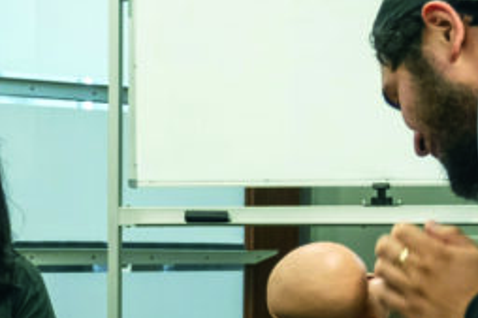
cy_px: 385
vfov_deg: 11.1
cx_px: 43
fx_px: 1606
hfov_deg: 16.7
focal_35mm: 121
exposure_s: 1/100
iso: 1250
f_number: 3.2
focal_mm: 20
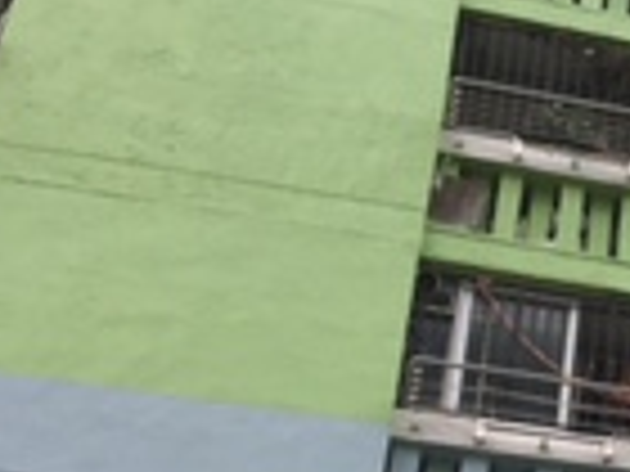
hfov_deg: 13.2
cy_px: 405
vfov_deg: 11.1
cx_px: 1184
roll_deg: +7.2
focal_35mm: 133
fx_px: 2421
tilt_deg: +41.3
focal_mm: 4.15
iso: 25
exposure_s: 1/420
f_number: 2.2
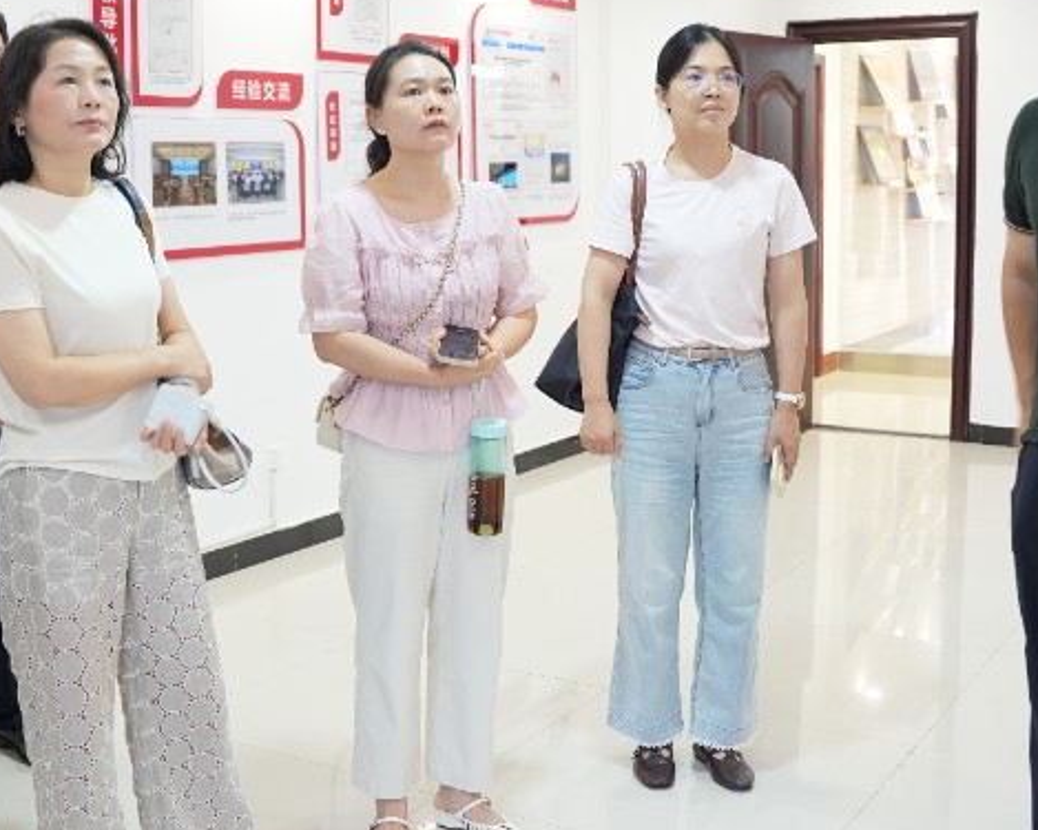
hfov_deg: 38.5
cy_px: 350
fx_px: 1474
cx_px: 374
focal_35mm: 48
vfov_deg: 31.4
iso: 200
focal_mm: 24
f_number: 2.8
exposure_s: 1/30
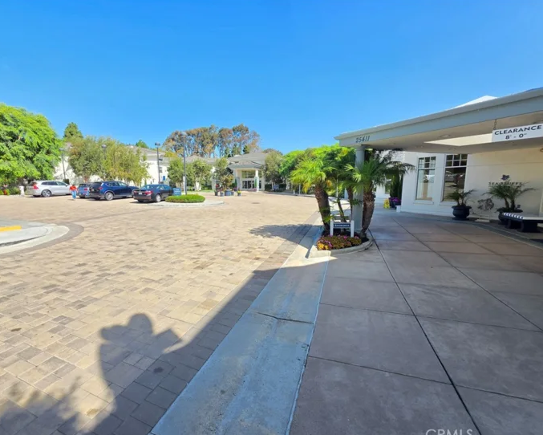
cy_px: 218
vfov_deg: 88.0
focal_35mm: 14
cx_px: 246
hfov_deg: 100.4
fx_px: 225
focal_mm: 2.2
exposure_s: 1/715
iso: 32
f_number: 1.9
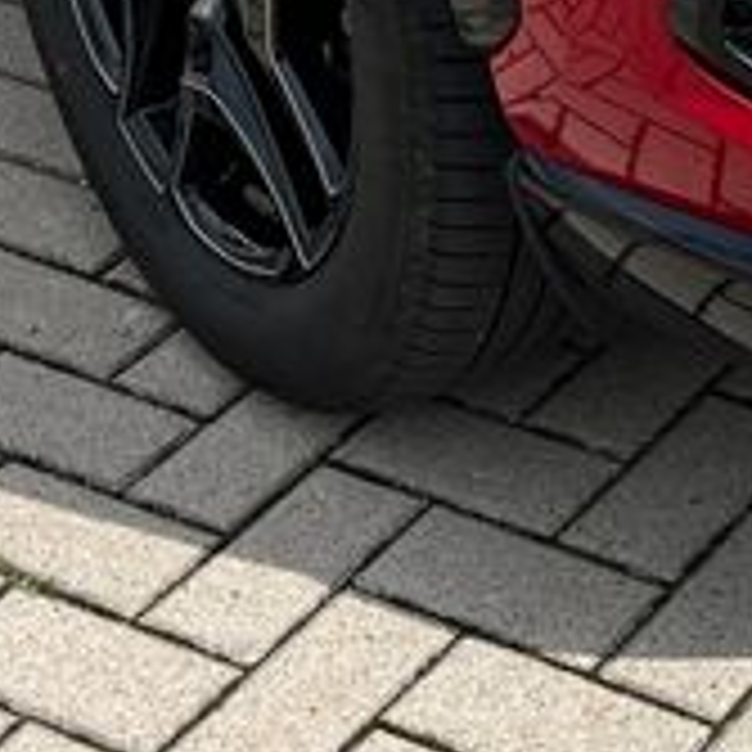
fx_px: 3465
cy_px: -793
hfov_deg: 12.0
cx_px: 977
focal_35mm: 141
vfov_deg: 11.1
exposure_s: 1/2688
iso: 50
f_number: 1.6
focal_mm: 5.1
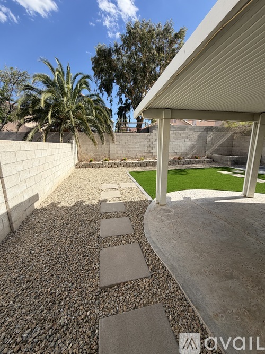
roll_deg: -0.4
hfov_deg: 85.7
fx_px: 143
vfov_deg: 102.1
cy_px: 177
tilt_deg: -11.4
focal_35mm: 14
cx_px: 132
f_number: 2.2
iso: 32
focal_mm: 2.22
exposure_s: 1/770
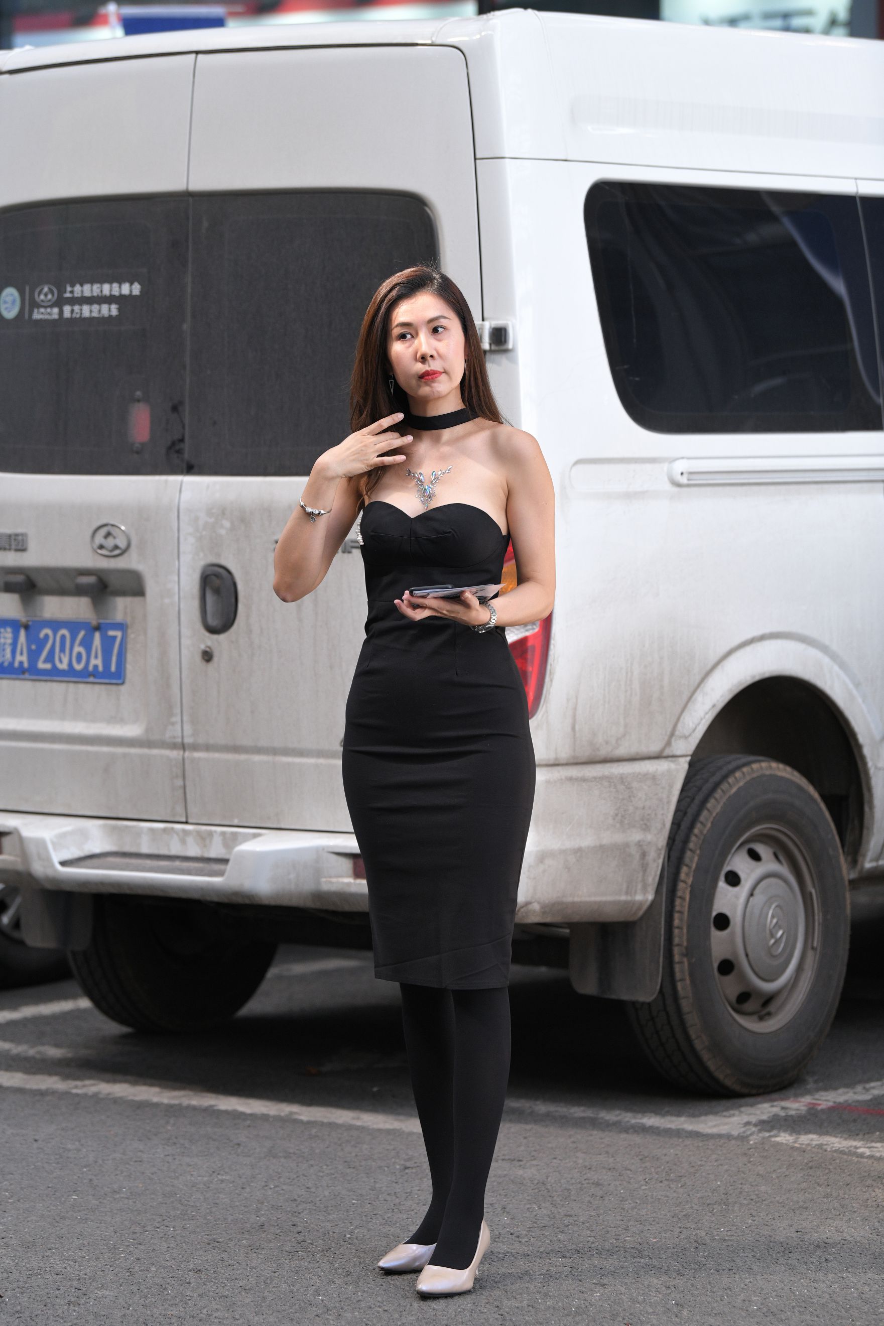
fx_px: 4419
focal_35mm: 120
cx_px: 442
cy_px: 663
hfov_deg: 11.4
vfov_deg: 17.1
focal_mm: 120
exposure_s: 1/250
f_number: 4
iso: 900
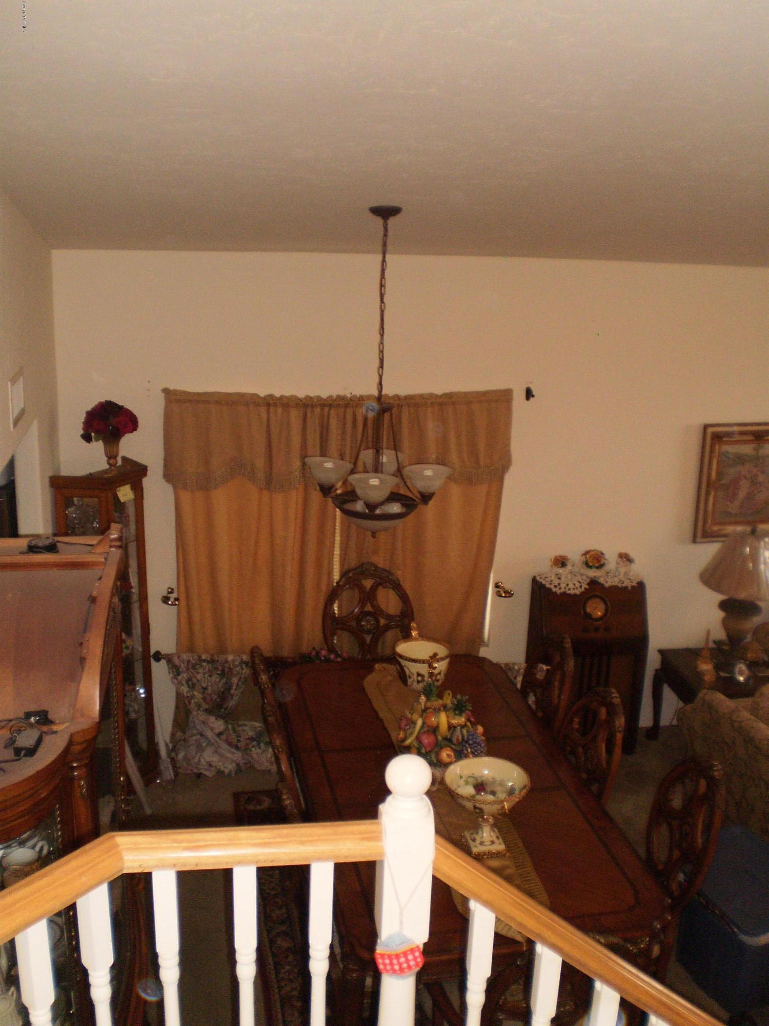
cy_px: 513
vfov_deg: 51.4
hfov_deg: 39.7
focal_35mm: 36
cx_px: 384
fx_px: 1066
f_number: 3.1
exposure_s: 1/30
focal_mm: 6.3
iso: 200
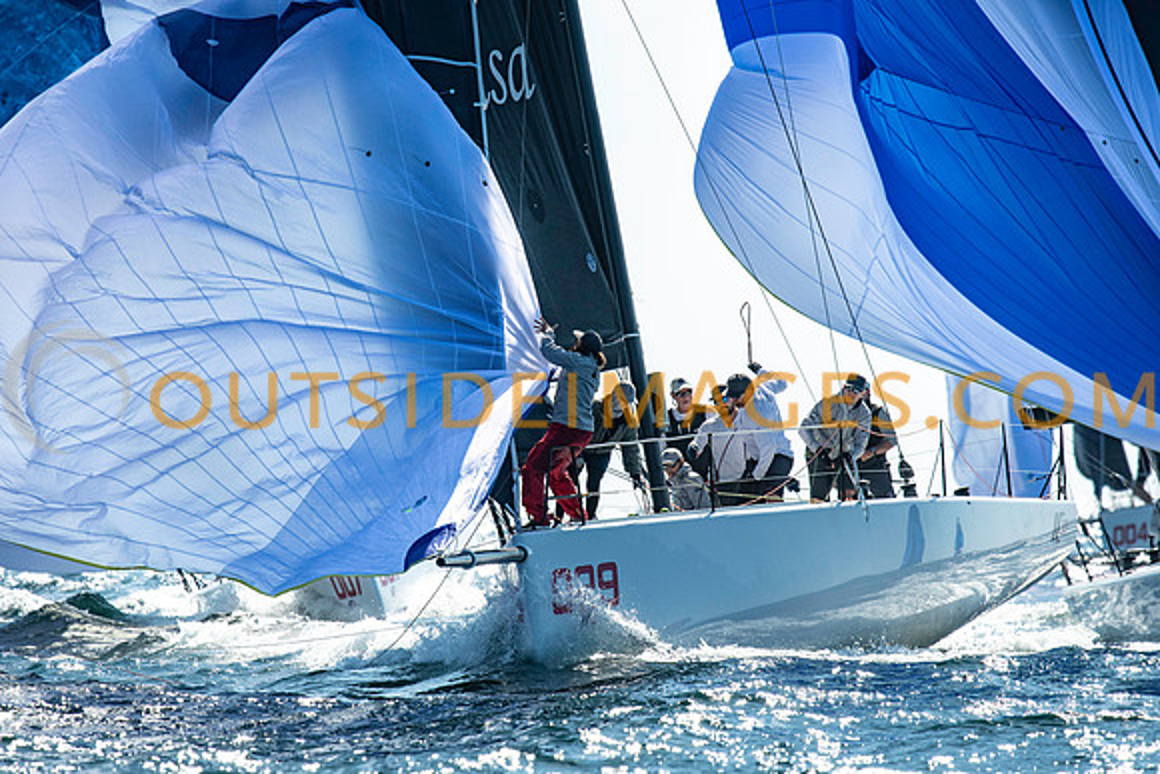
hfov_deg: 4.6
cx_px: 580
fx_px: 14503
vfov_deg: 3.1
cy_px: 387
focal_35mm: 450
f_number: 5
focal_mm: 300
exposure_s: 1/4000
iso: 320
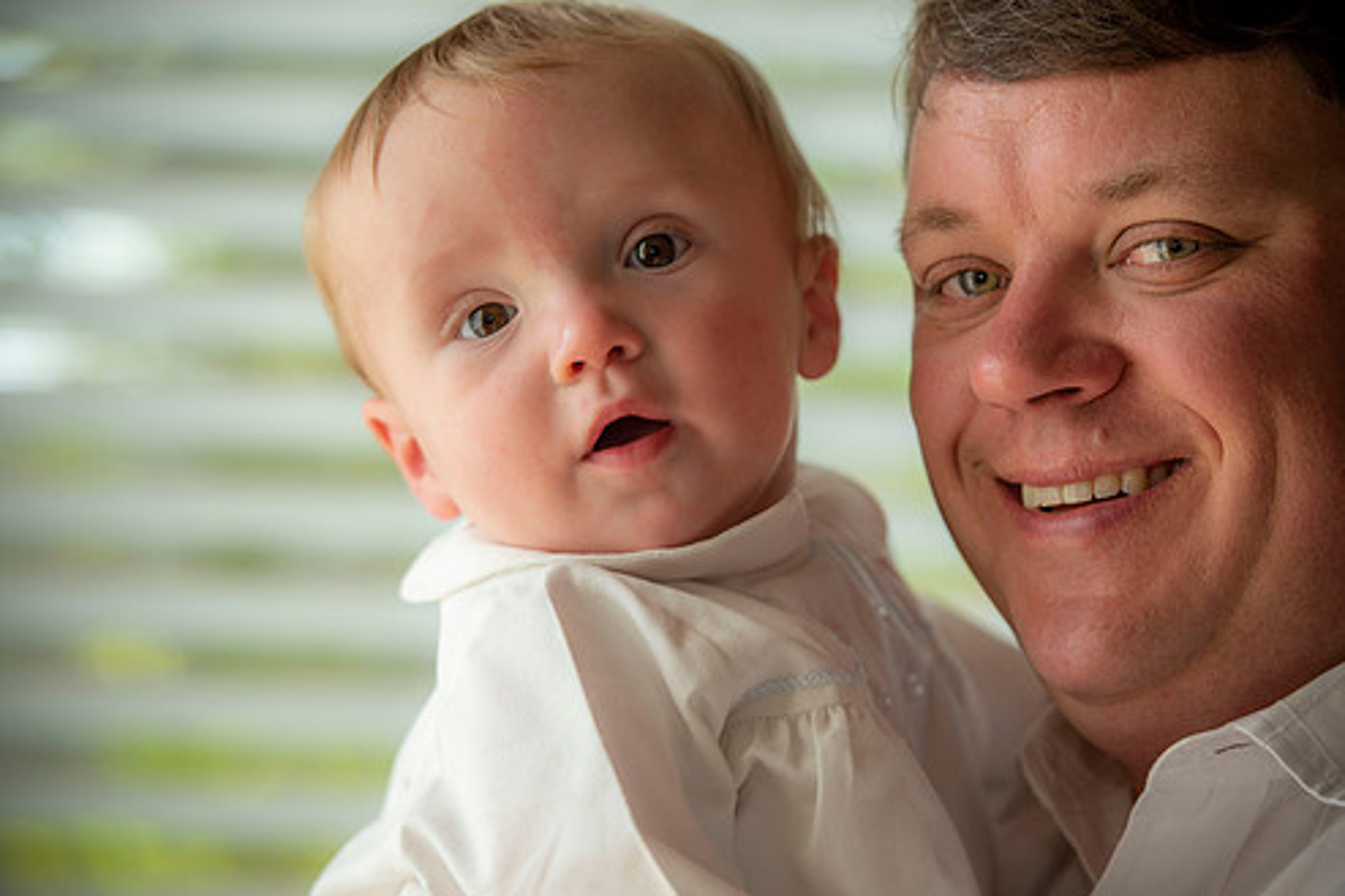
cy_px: 436
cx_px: 702
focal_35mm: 176
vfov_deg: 7.8
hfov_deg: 11.7
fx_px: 6573
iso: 200
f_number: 2.8
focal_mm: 150
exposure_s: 1/80
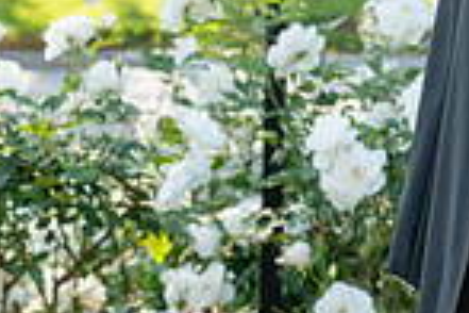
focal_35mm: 189
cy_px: -235
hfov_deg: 10.3
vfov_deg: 7.1
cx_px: 804
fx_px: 2462
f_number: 5
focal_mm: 48
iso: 200
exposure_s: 1/250
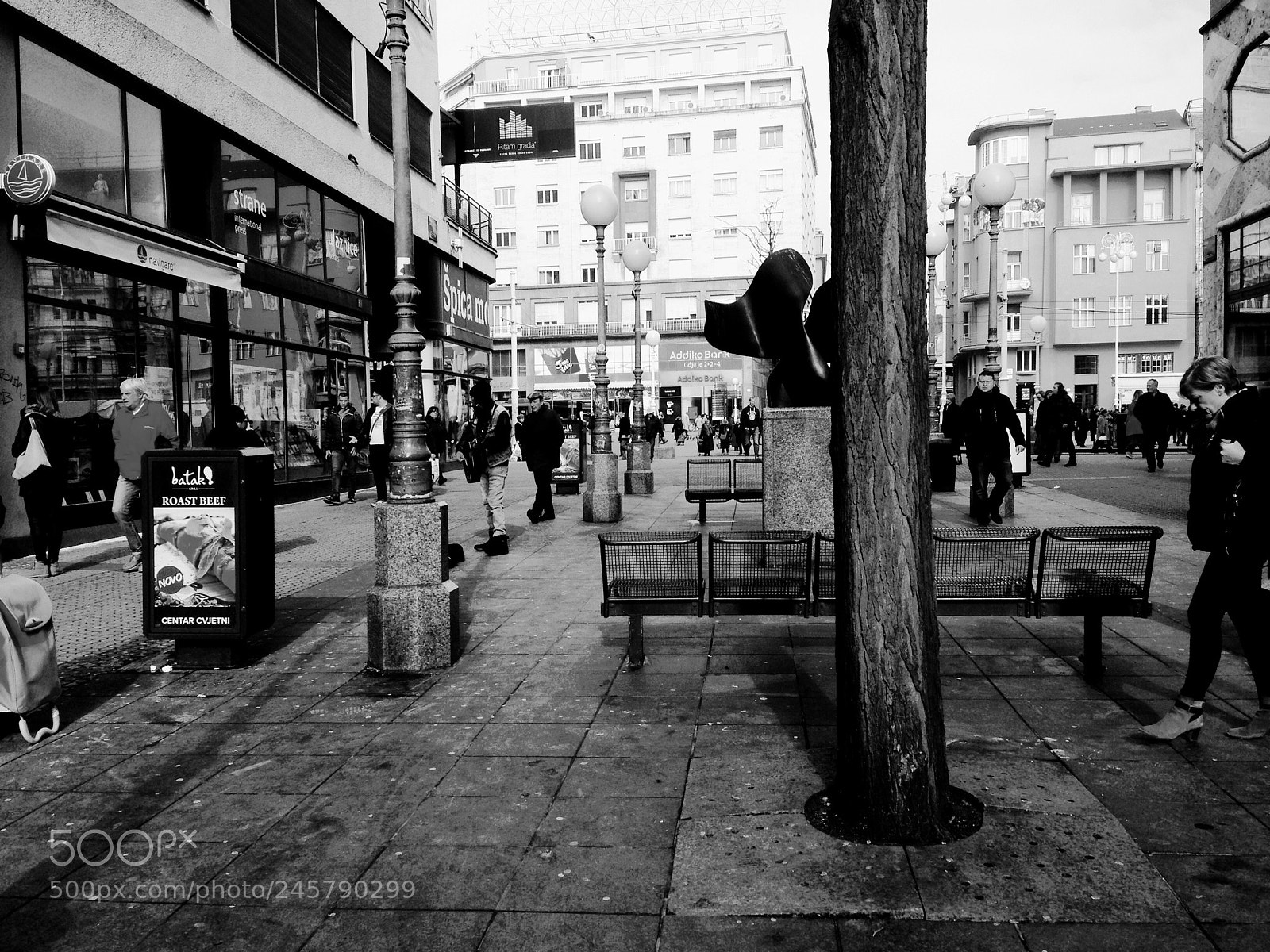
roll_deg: +0.5
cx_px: 635
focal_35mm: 33
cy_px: 476
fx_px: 1211
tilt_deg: -0.9
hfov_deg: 55.4
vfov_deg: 42.9
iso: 50
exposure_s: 1/1004
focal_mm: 4.12
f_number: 2.4
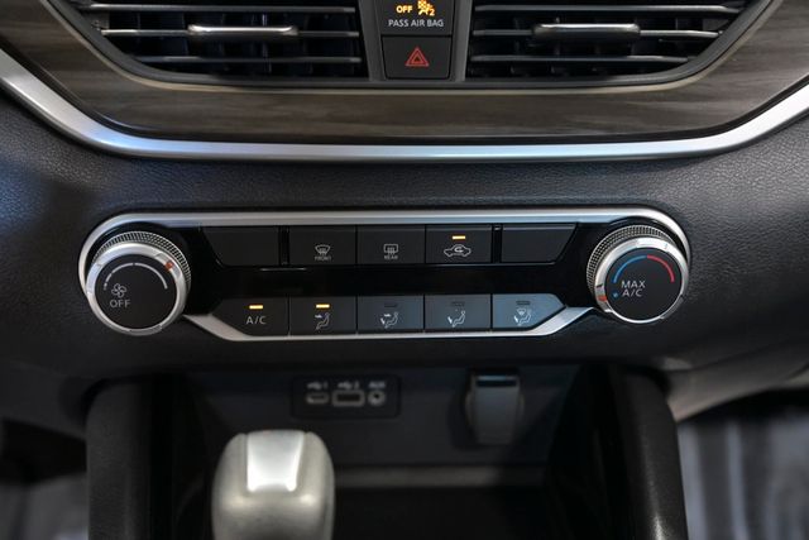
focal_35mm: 53
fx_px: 1191
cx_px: 404
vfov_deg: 25.5
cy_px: 270
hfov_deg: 37.5
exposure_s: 1/100
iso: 2500
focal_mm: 53
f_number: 4.5
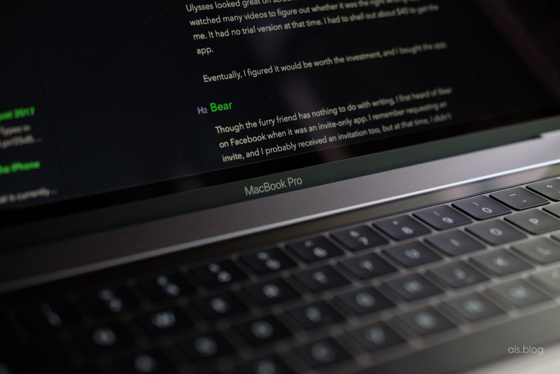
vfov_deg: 25.5
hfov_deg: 37.5
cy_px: 187
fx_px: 825
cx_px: 280
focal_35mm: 53
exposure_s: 1/50
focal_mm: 35
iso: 400
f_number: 2.5
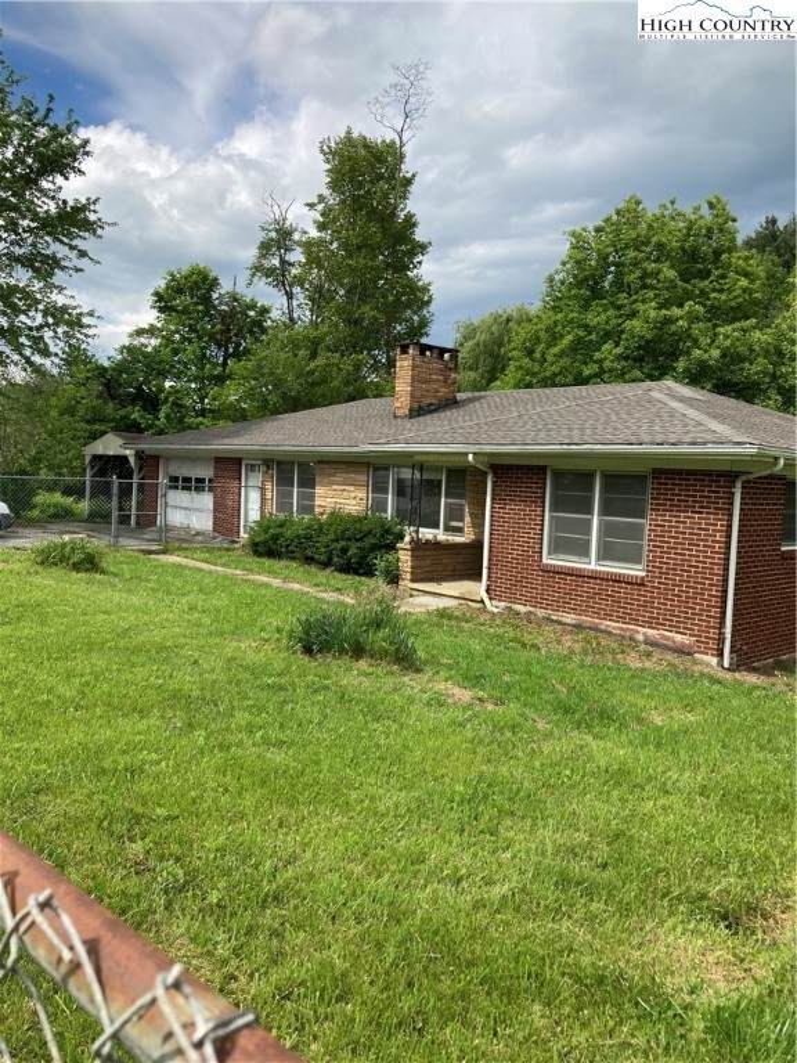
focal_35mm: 28
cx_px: 398
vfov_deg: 63.4
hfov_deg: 49.7
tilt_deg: -4.6
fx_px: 860
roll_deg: -2.7
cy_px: 532
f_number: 1.8
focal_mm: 3.99
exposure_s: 1/2088
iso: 20
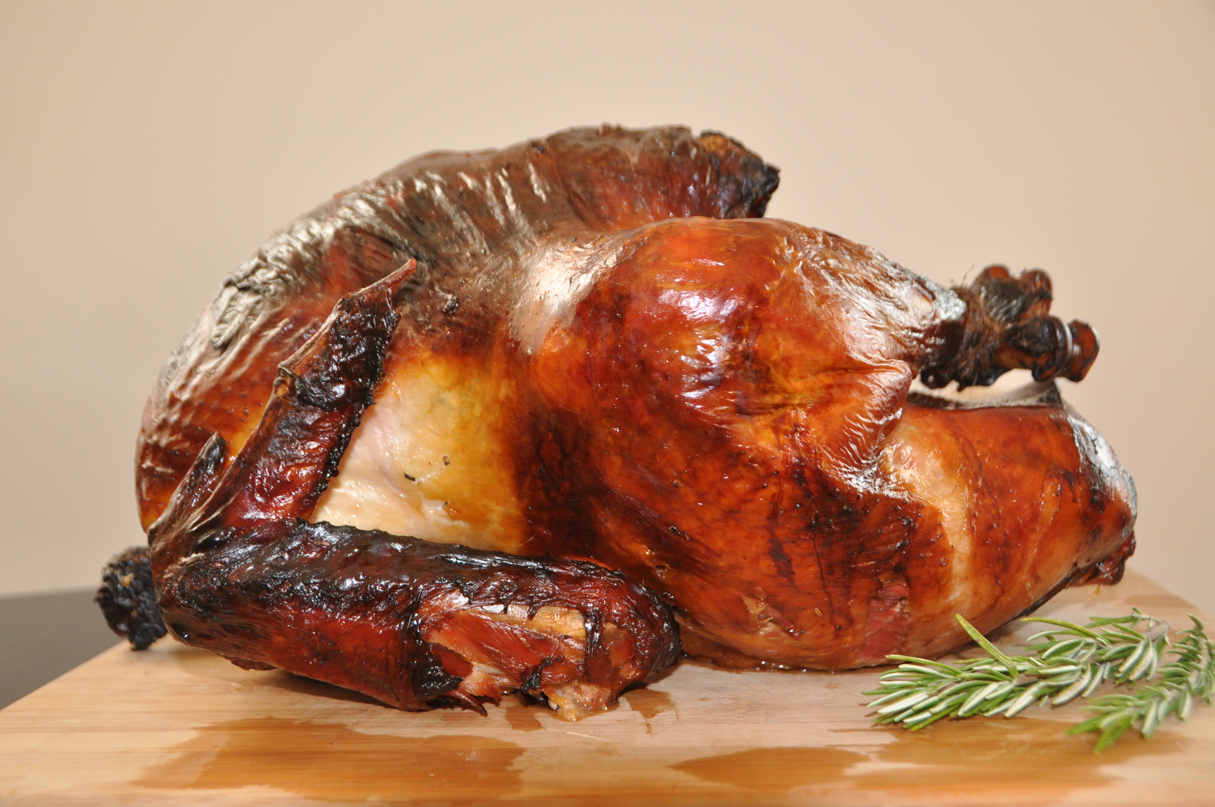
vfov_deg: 34.1
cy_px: 404
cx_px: 608
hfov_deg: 49.6
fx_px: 1315
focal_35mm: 39
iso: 800
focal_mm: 26
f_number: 3.8
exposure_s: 1/60
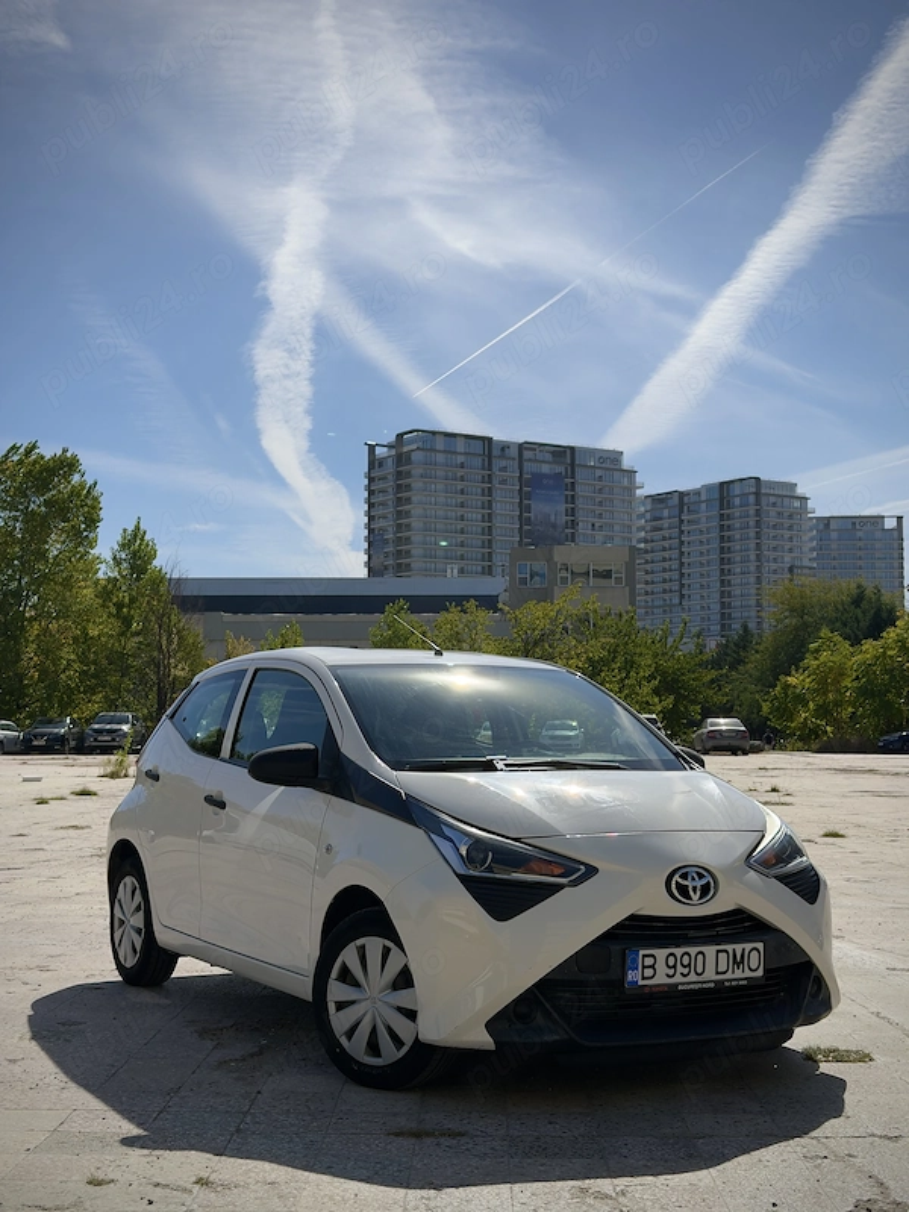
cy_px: 606
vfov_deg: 39.7
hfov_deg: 30.3
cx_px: 454
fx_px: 1681
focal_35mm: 48
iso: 80
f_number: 1.78
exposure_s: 1/7874
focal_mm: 6.76
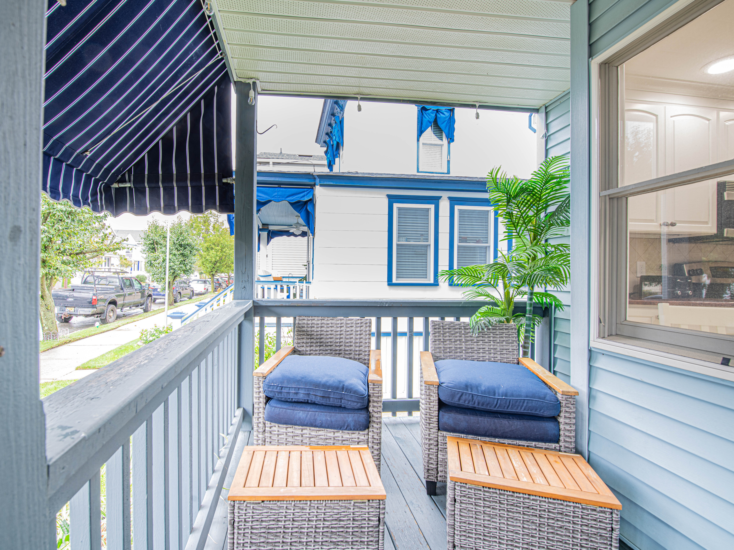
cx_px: 320
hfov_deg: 96.1
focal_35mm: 15
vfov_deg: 80.2
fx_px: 327
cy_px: 276
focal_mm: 14
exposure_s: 1.6
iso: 64
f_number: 9
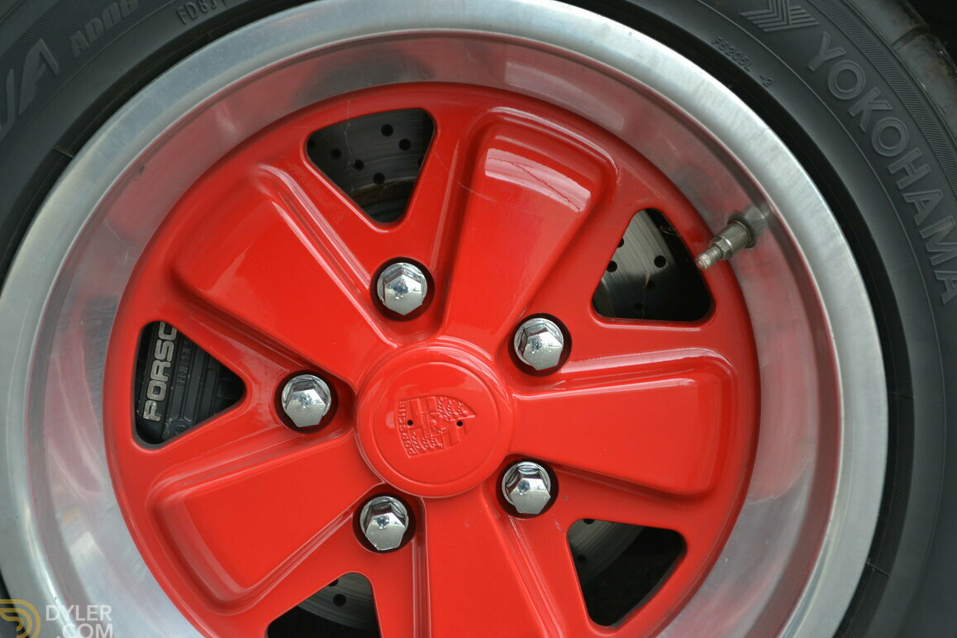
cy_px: 326
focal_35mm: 86
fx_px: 2273
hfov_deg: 23.8
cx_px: 476
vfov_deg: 16.0
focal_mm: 55
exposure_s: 1/80
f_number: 5.6
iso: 400
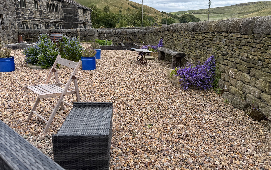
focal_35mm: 26
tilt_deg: -14.0
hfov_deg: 70.4
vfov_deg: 47.5
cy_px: 75
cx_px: 135
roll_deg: -1.4
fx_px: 192
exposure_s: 1/3759
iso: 100
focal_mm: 6.76
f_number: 1.78
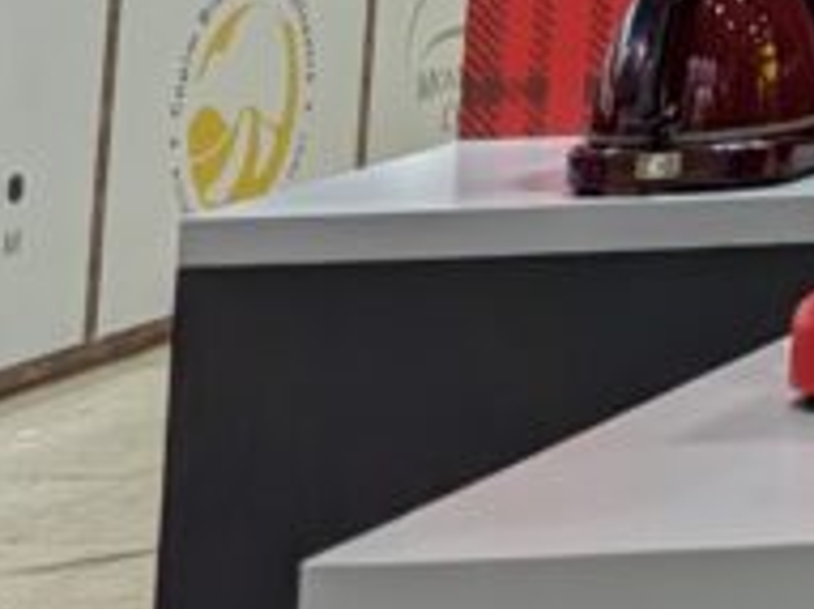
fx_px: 3619
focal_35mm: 154
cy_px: -911
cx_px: 2438
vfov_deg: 8.7
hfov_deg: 9.8
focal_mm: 5.28
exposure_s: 1/33.3
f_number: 1.7
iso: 23
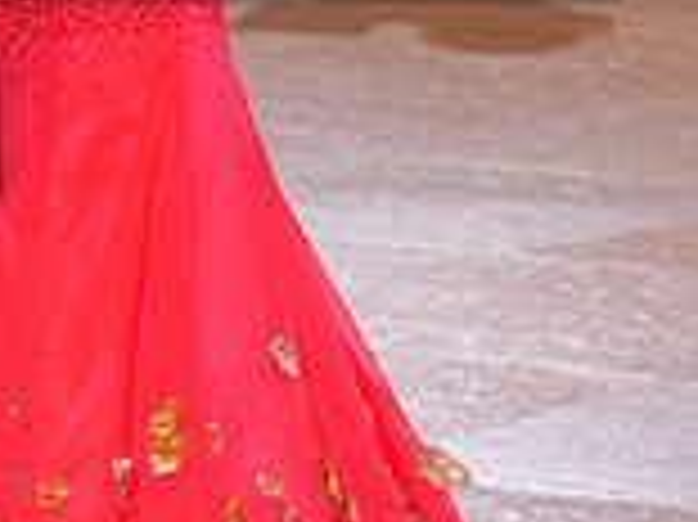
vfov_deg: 3.3
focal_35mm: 449
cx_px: 2
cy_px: -144
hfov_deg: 4.4
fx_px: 9047
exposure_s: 1/400
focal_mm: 125
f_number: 7.1
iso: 5000
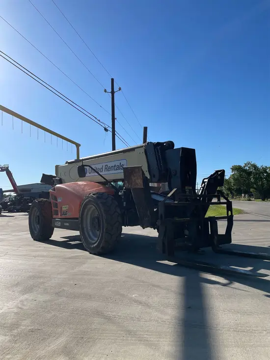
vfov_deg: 67.3
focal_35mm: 26
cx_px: 135
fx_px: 270
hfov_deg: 53.1
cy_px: 180
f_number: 1.6
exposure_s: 1/4831
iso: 32
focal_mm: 4.2
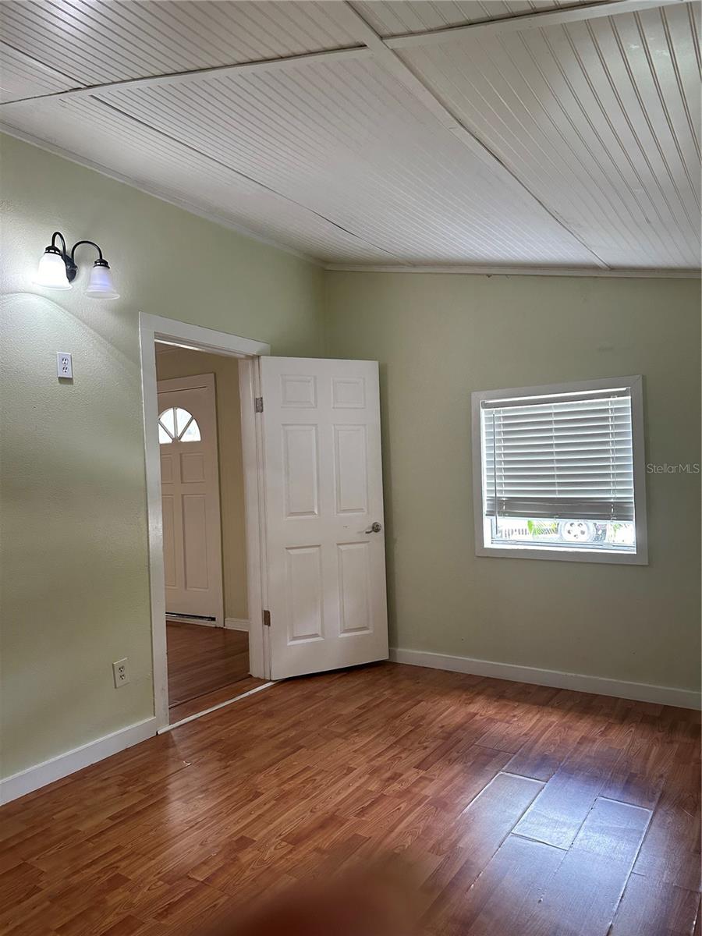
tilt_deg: -0.8
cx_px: 351
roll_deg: -0.1
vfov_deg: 71.6
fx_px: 649
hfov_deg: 56.8
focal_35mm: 24
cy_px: 468
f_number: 1.78
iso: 200
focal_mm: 6.86
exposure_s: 1/120
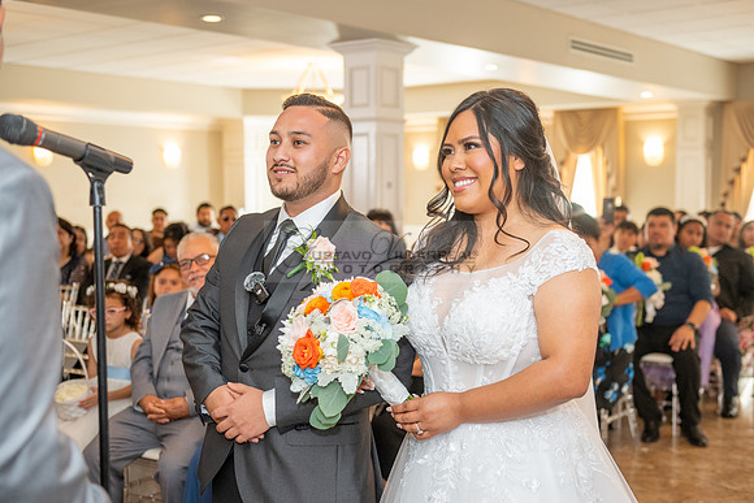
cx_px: 377
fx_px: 1006
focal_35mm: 48
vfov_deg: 28.1
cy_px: 252
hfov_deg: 41.1
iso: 1250
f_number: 3.5
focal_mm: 48
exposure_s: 1/200
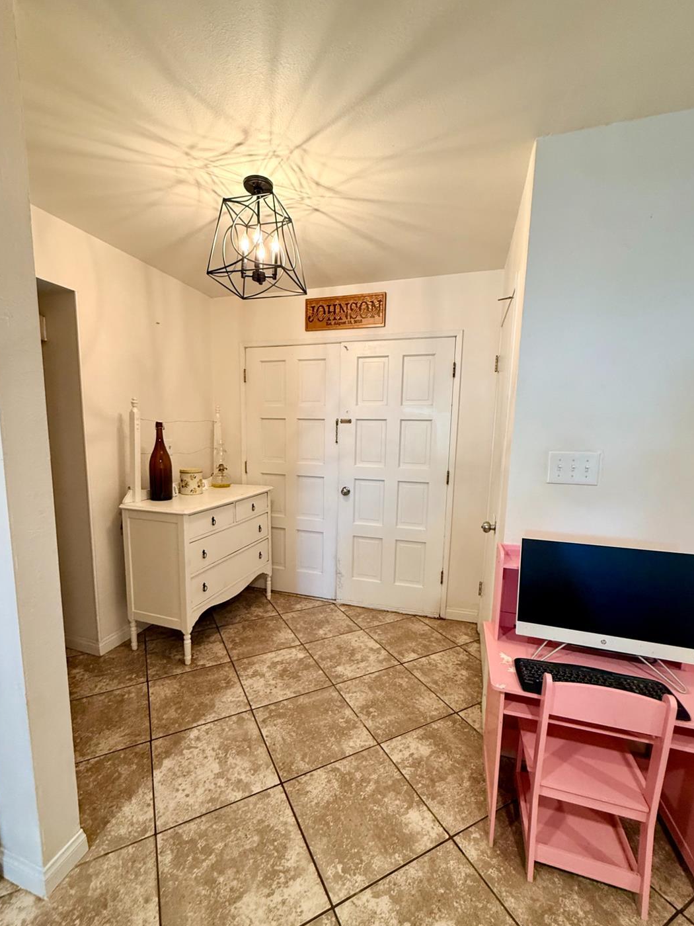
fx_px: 401
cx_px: 333
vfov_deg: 98.1
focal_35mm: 15
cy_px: 485
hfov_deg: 81.7
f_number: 2.2
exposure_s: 1/60
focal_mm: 2.22
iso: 250
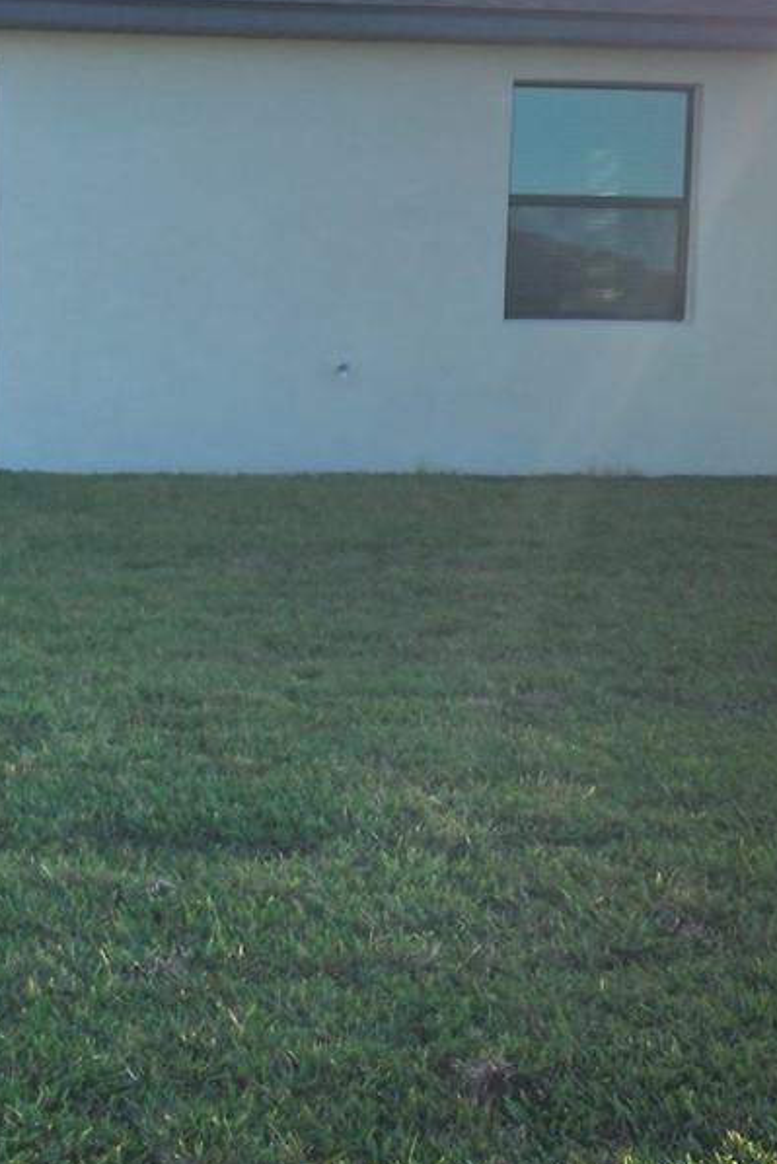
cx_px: -105
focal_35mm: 64
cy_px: 428
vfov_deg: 31.3
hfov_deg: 20.2
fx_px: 2071
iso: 12
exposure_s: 1/1102
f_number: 1.8
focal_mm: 6.4
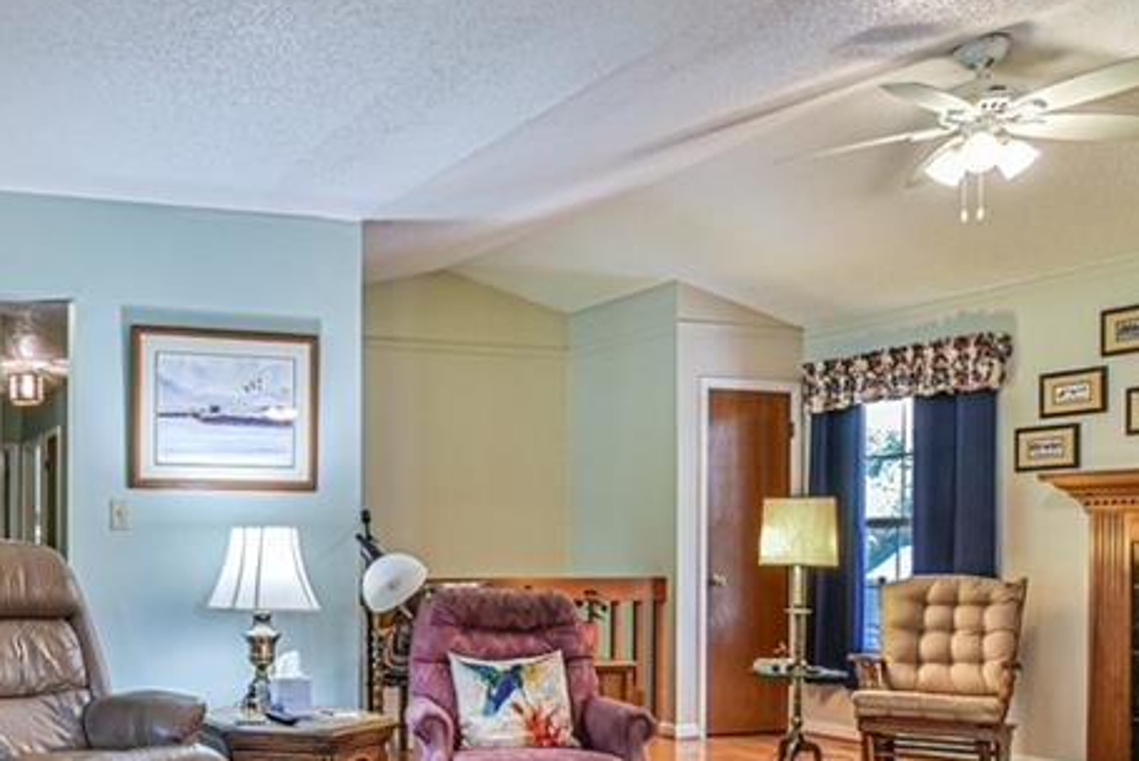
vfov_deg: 36.2
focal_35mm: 36
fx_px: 1140
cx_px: 153
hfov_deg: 48.5
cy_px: 559
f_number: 5
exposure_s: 1/100
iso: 1600
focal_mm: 16
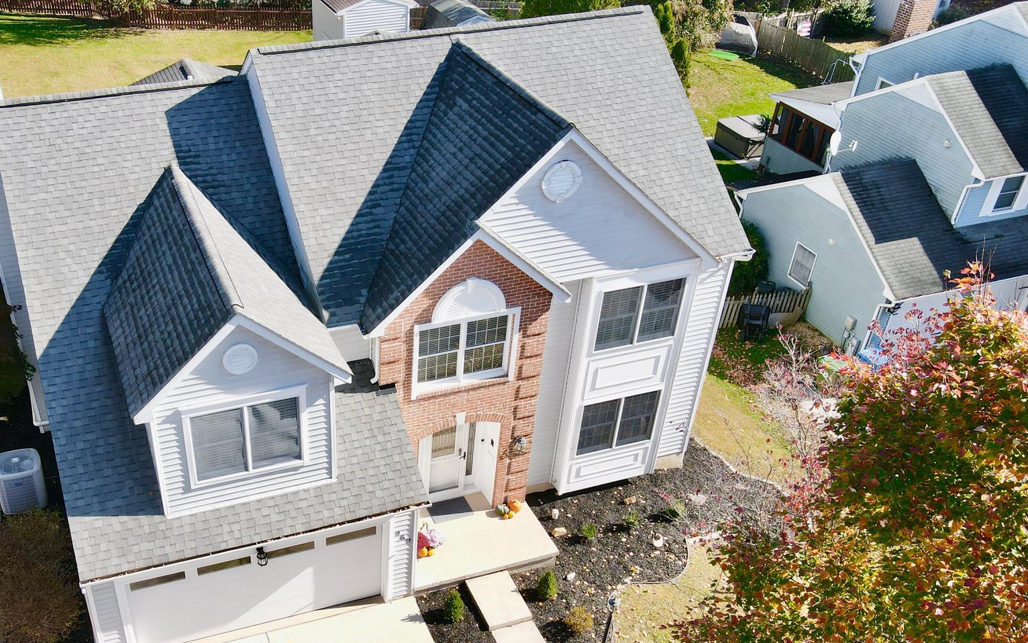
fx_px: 953
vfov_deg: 36.9
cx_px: 365
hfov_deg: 55.8
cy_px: 434
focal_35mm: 34
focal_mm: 4.5
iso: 100
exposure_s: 1/250
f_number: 2.8
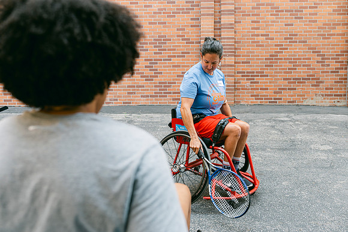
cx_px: 174
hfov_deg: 54.5
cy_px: 116
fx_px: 338
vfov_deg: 37.8
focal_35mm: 35
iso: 180
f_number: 4
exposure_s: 1/125
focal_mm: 35
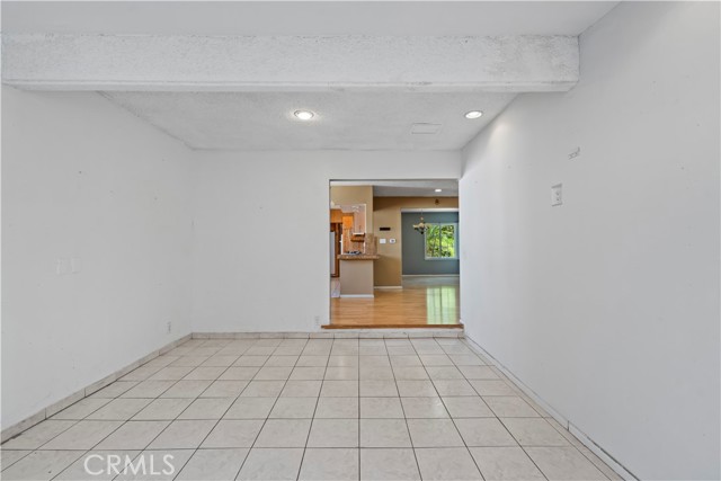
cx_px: 360
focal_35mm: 16
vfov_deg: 73.8
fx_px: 320
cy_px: 240
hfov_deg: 96.7
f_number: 7.1
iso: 1600
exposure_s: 1/25
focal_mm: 16
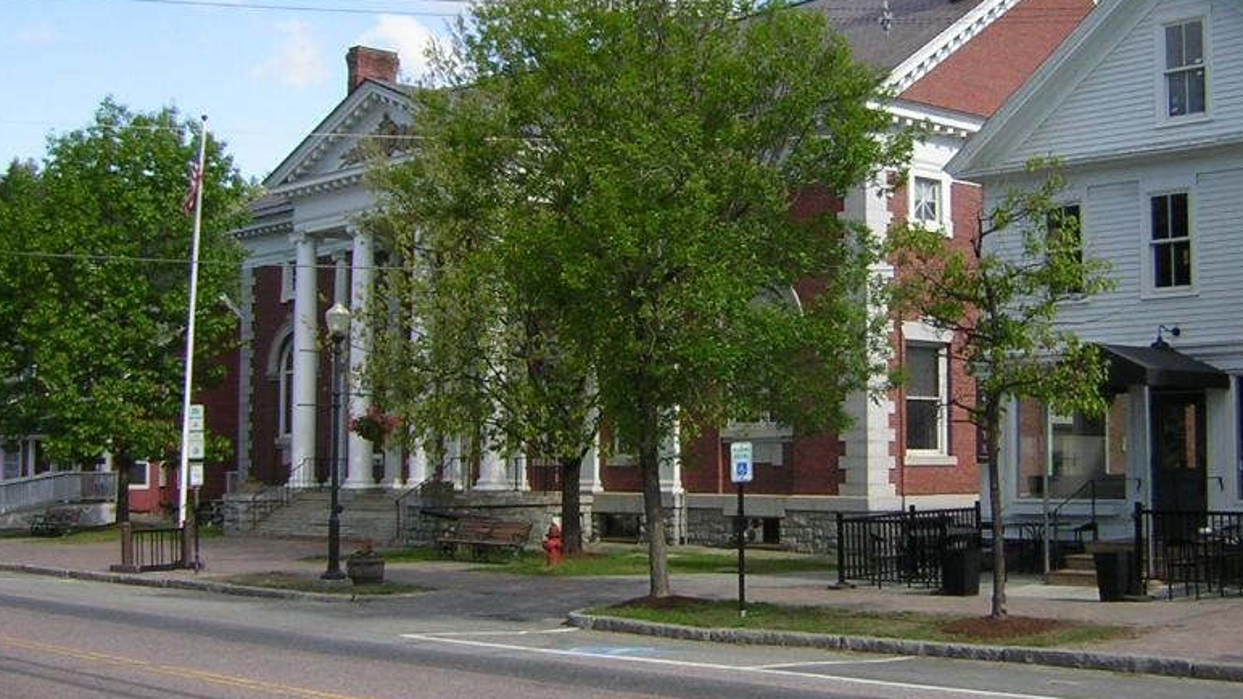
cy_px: 274
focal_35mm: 52
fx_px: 1714
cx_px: 802
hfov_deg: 39.5
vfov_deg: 23.0
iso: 50
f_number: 5.2
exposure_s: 1/196
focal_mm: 4.7
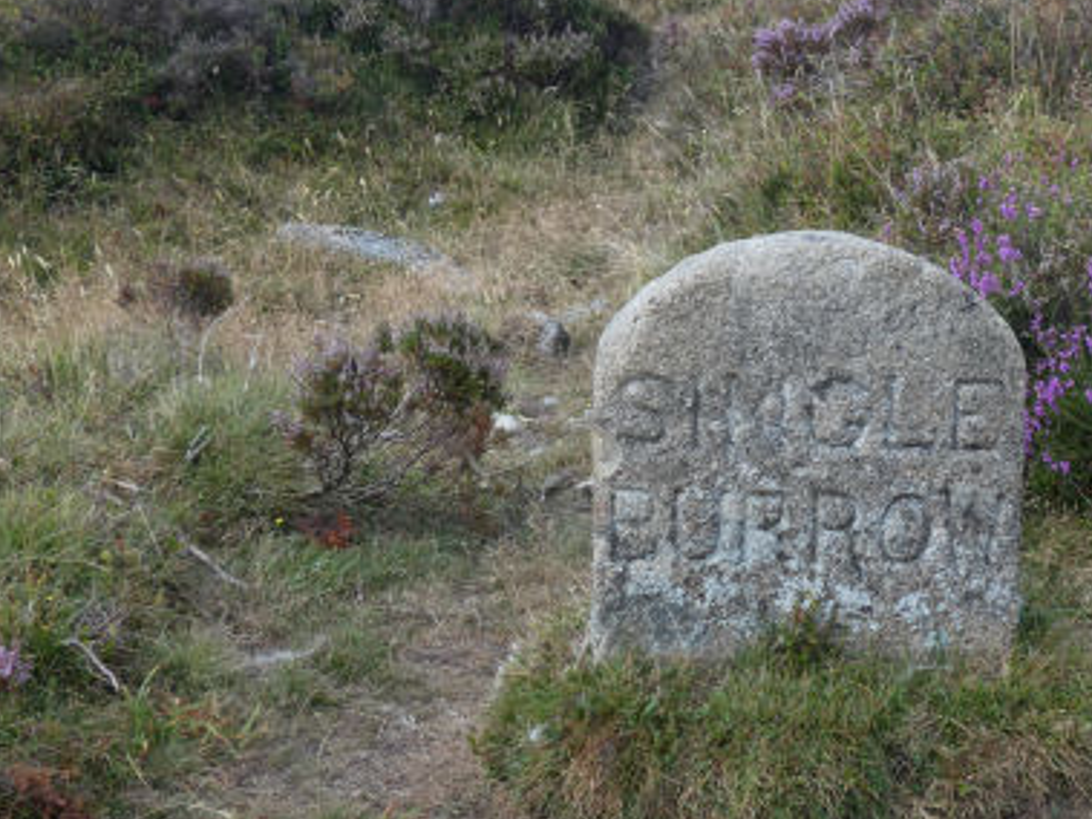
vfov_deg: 25.6
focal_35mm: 57
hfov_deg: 32.9
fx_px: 1798
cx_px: 856
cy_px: 441
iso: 80
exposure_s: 1/250
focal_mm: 6.5
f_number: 3.5
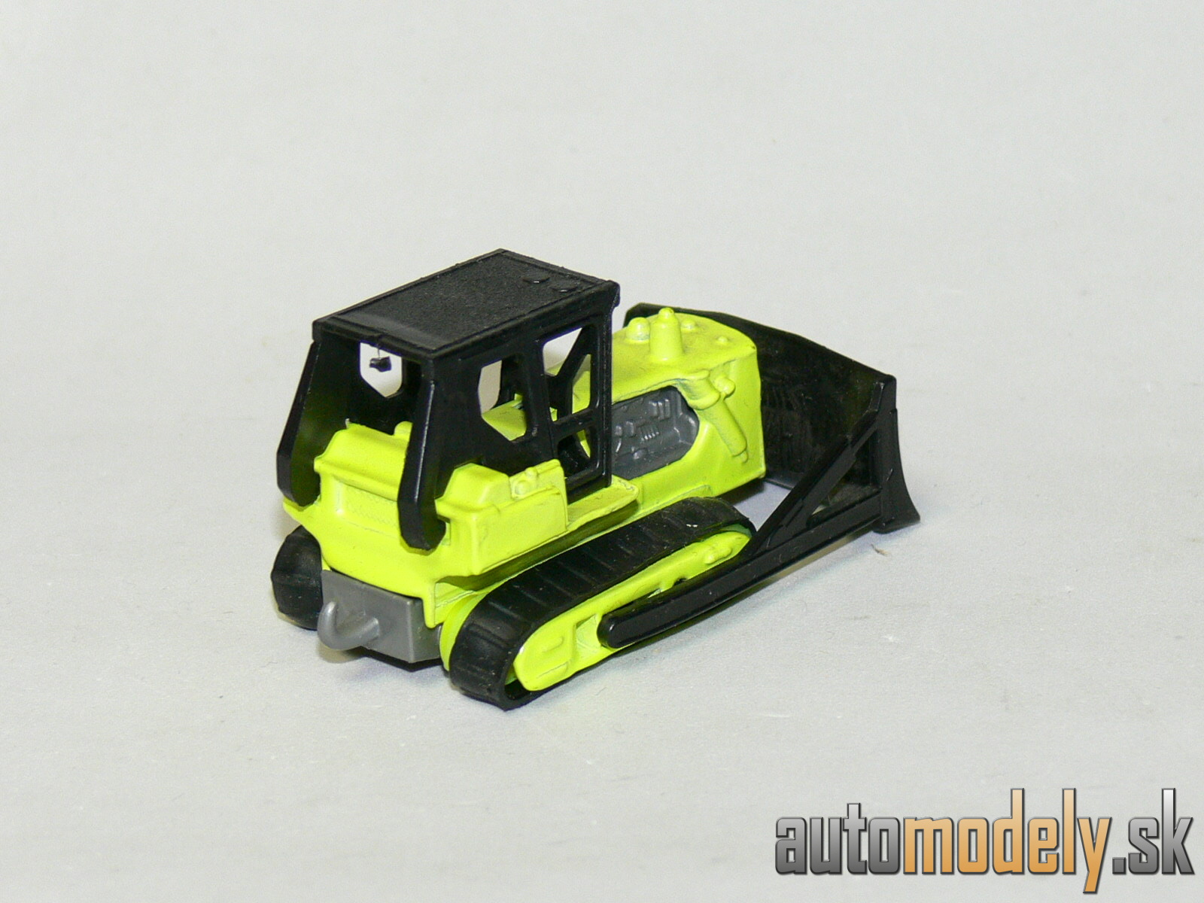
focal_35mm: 132
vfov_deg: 11.2
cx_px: 602
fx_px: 4591
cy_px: 452
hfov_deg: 14.9
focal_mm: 17.5
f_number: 3.2
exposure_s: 1/30
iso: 100
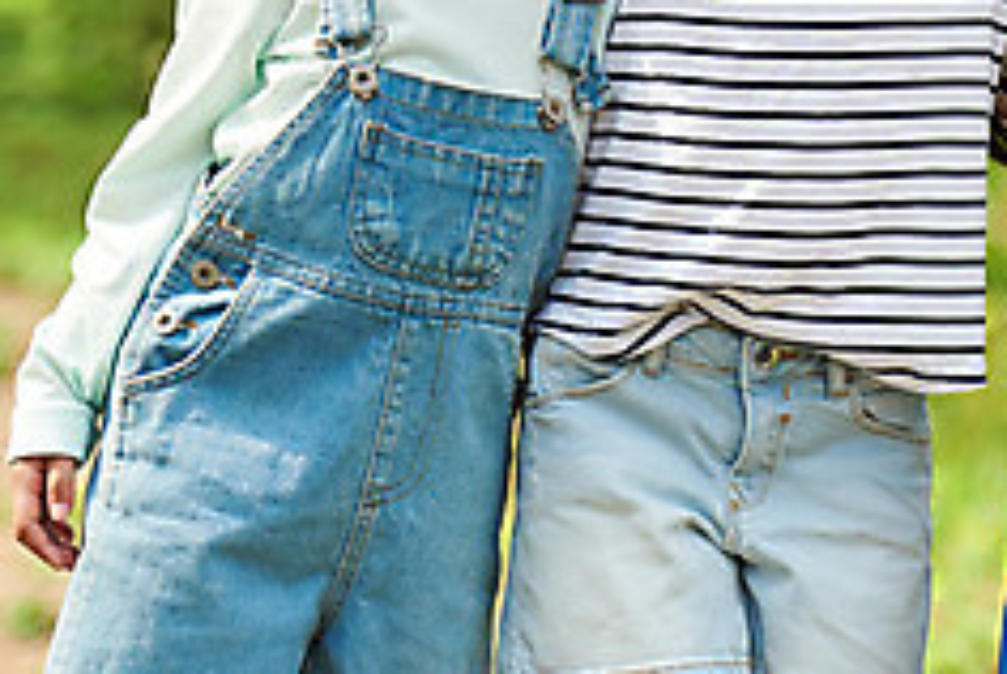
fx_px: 7254
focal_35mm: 259
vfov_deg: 5.3
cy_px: -145
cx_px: 1065
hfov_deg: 7.9
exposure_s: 1/4000
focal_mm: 102
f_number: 2.8
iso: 400
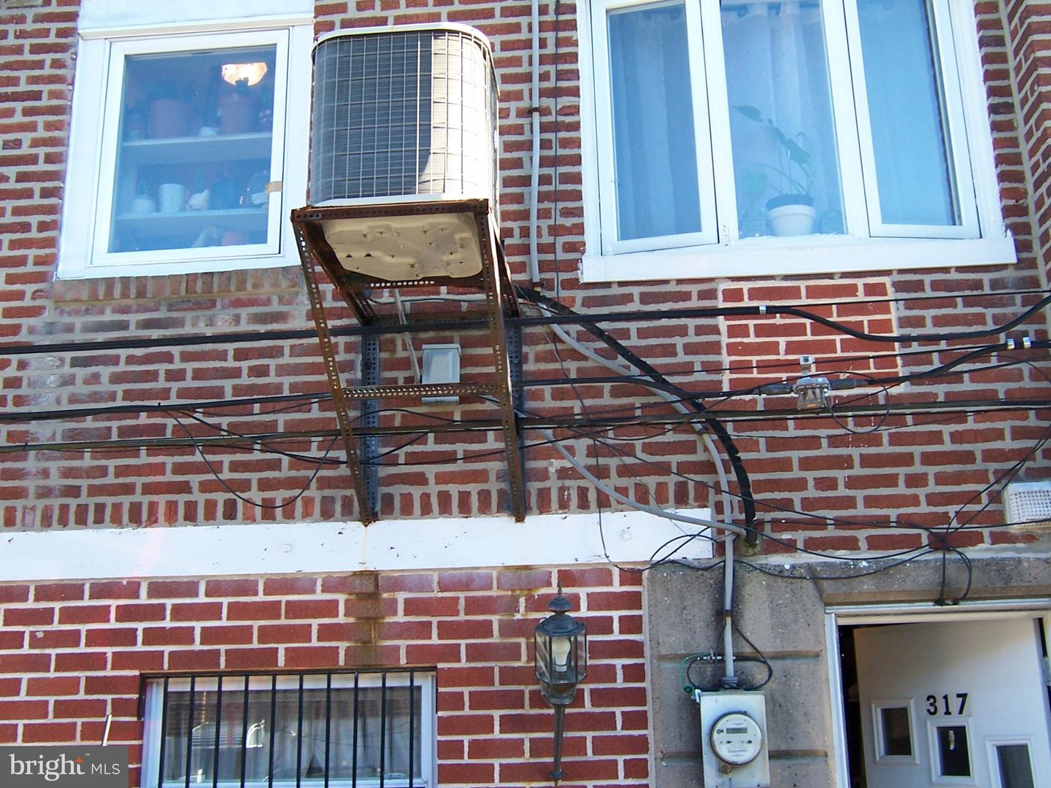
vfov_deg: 36.0
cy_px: 394
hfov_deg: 46.8
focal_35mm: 40
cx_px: 526
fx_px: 1214
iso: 80
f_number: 4
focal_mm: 6.7
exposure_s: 1/90
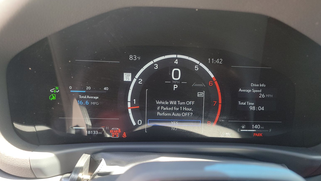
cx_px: 156
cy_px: 122
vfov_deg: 42.3
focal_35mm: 27
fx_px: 230
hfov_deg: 69.8
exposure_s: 1/59
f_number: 1.8
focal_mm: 6.7
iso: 359
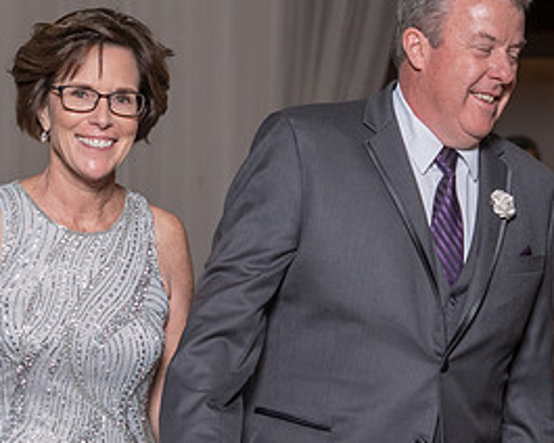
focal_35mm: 171
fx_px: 2804
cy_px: 276
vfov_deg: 9.0
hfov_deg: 11.3
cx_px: 290
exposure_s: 1/200
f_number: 4.5
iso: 2000
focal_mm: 73
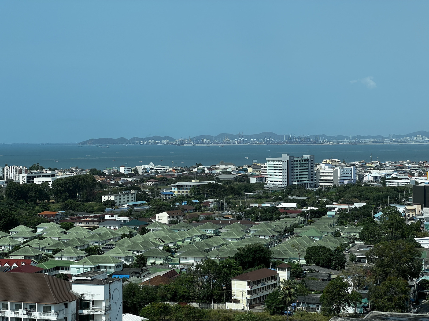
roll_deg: +0.7
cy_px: 160
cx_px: 214
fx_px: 954
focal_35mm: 77
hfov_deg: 25.3
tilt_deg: -0.9
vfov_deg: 19.1
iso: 32
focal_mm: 9
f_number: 2.8
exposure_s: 1/681
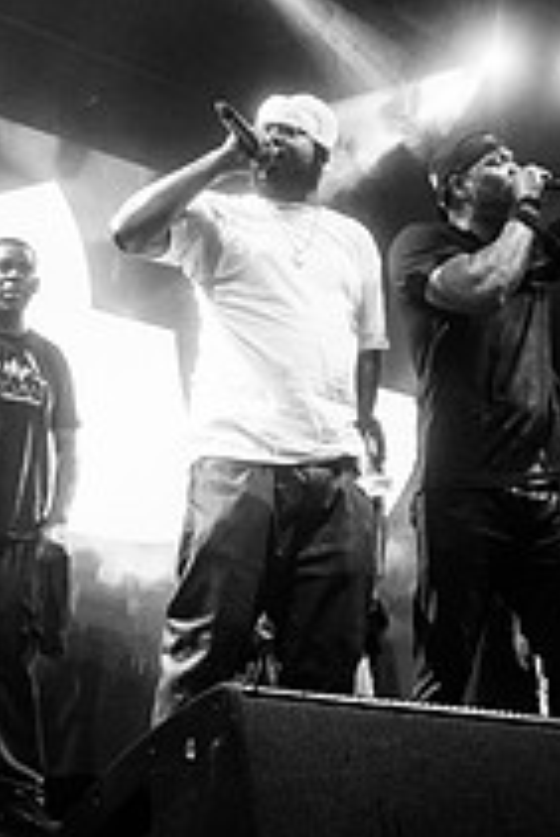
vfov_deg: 36.2
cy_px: 375
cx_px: 179
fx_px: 1281
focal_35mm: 55
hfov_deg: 24.5
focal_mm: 20
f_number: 3.5
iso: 2000
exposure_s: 1/200
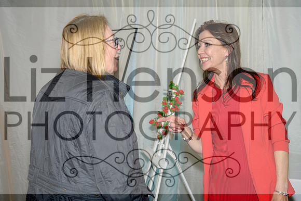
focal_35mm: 48
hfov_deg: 40.9
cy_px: 91
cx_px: 148
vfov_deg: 27.9
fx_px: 403
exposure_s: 1/100
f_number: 4.5
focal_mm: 44
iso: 2500
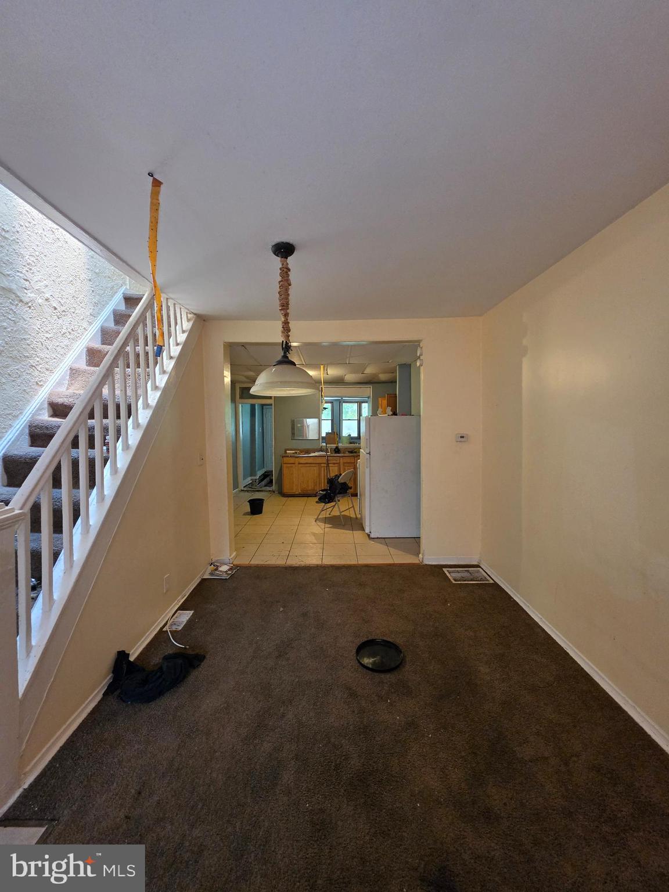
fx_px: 335
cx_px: 334
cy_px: 446
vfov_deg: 106.2
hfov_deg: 89.9
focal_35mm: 13
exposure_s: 1/60
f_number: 1.9
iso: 320
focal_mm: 2.2
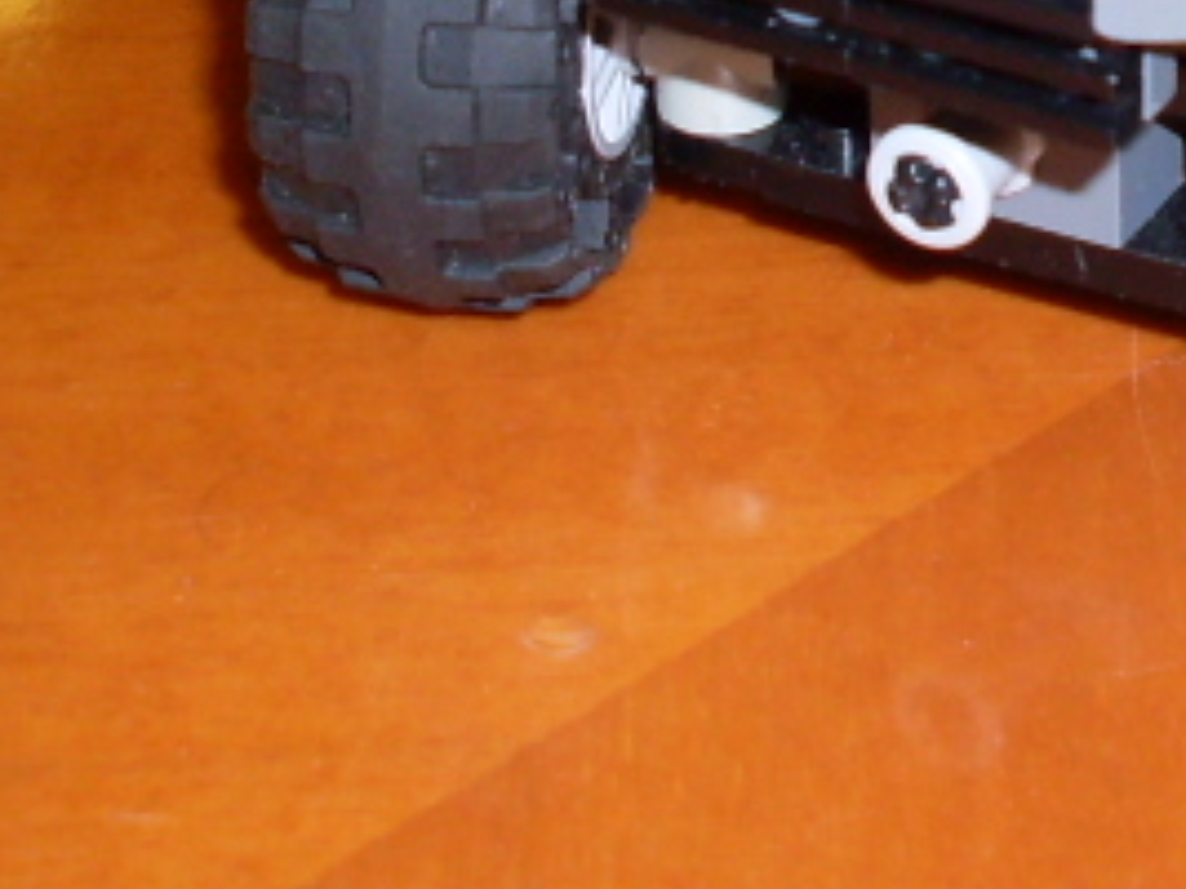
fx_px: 5000
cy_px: -364
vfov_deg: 9.9
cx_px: 1306
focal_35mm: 146
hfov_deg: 13.3
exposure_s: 1/45
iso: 100
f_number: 2.8
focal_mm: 6.3
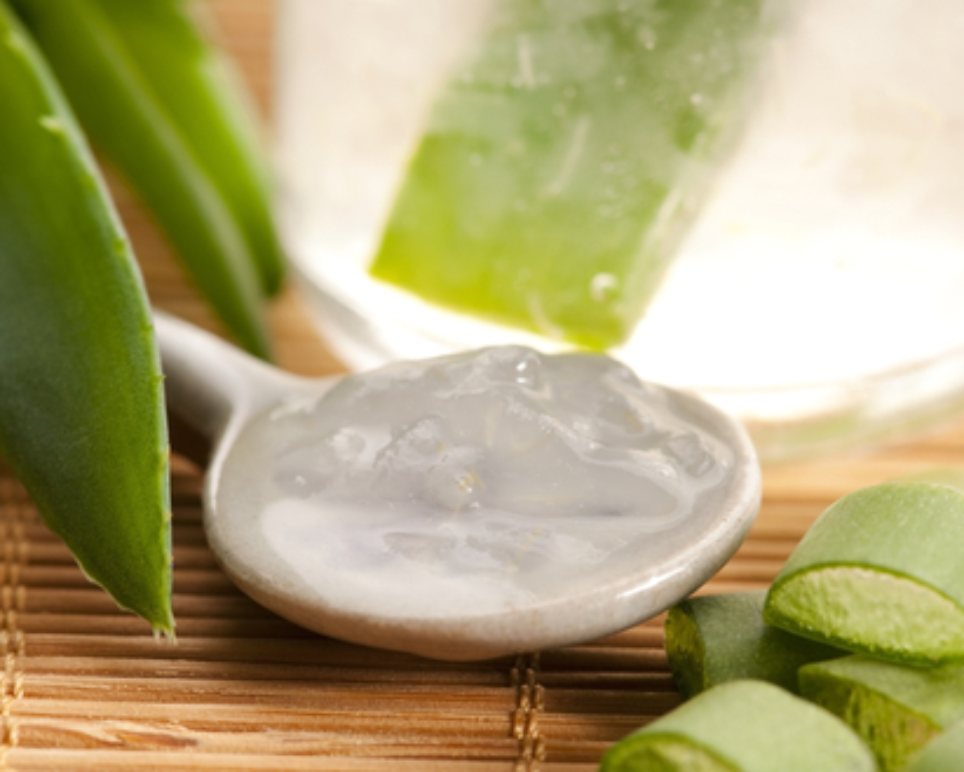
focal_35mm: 180
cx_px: 525
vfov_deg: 8.6
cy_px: 385
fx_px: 5124
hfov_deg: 10.7
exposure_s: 1/200
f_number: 10
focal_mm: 105
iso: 200
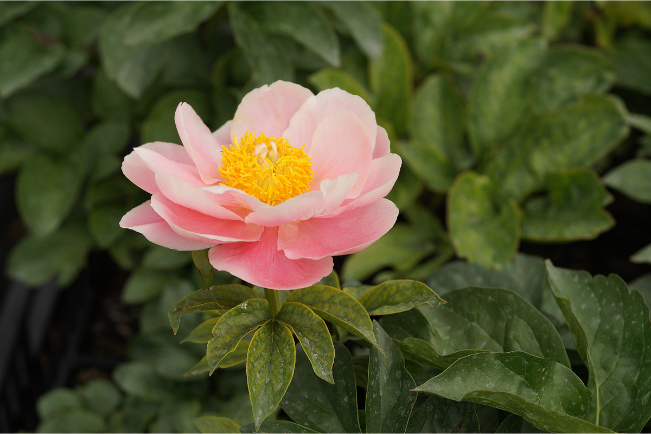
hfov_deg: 13.7
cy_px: 217
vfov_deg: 9.1
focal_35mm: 150
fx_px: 2712
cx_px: 326
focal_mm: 100
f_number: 5.6
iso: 100
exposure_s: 1/320
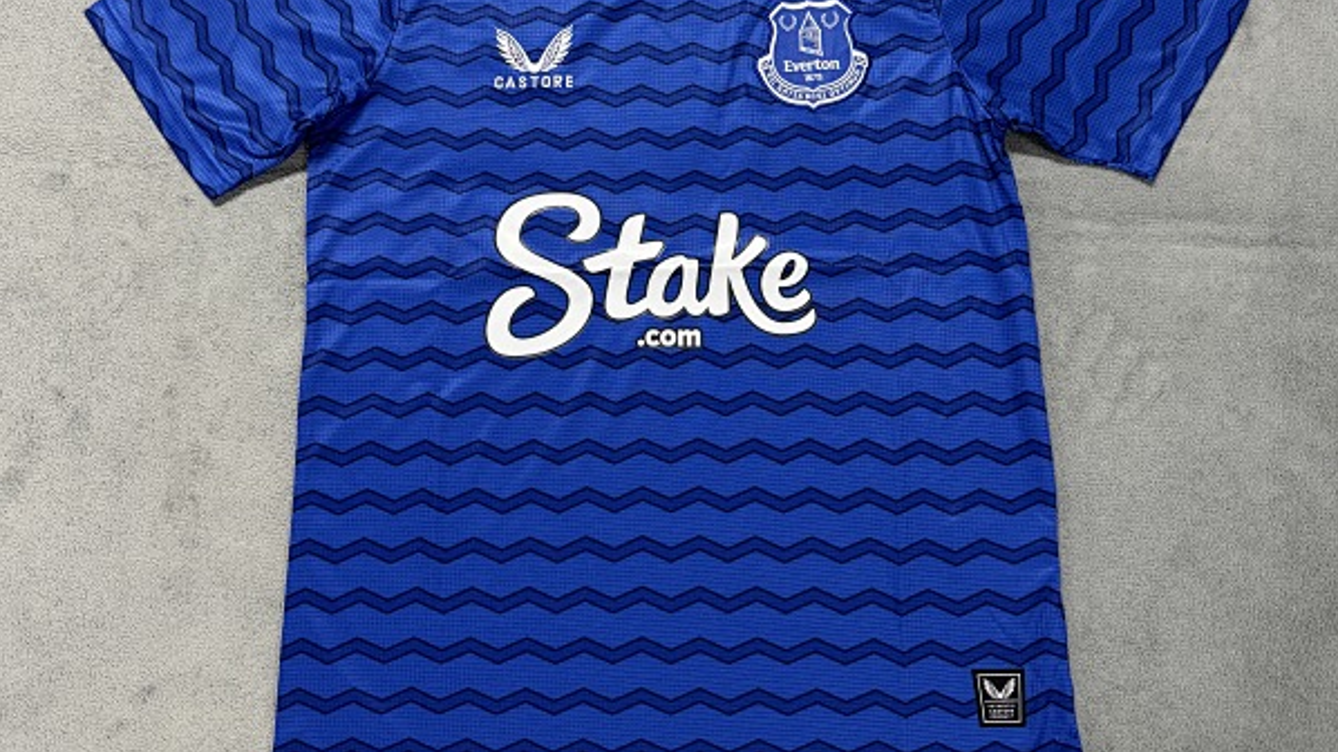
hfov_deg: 56.6
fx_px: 1241
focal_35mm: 35
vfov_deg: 32.8
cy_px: 159
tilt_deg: -78.8
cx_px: 669
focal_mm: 6.76
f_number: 1.78
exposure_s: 1/50
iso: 320
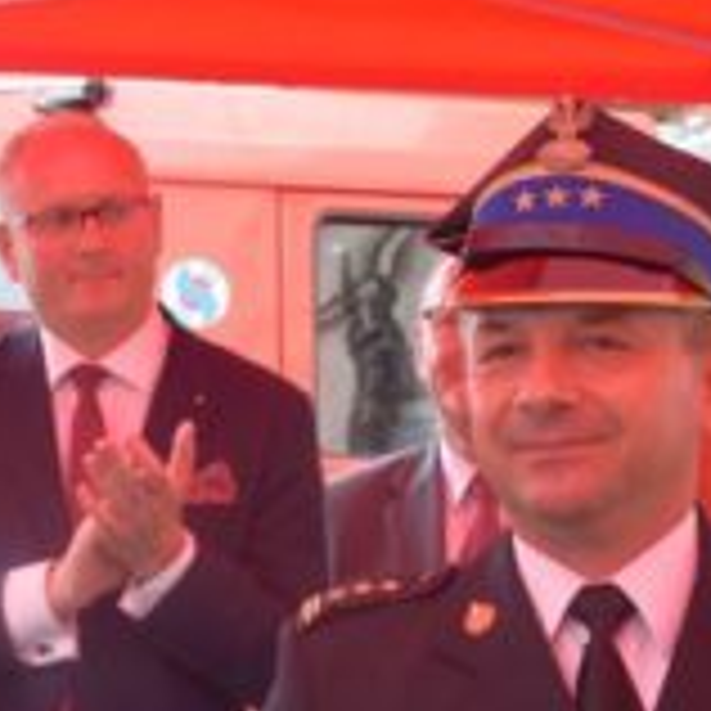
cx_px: 171
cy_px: 608
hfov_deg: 17.0
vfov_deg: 16.9
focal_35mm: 102
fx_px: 2361
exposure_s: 1/125
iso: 800
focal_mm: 21
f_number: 5.6
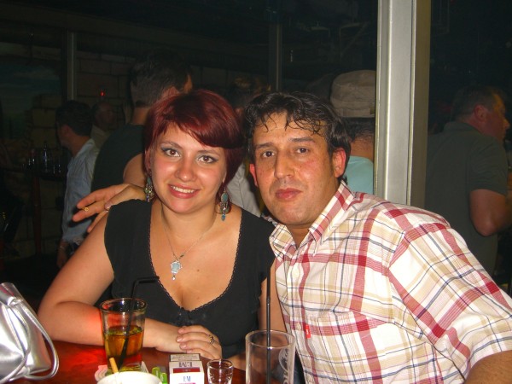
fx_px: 562
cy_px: 192
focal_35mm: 38
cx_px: 256
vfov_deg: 37.7
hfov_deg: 49.0
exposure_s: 1/60
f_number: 2.8
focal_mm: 7.9
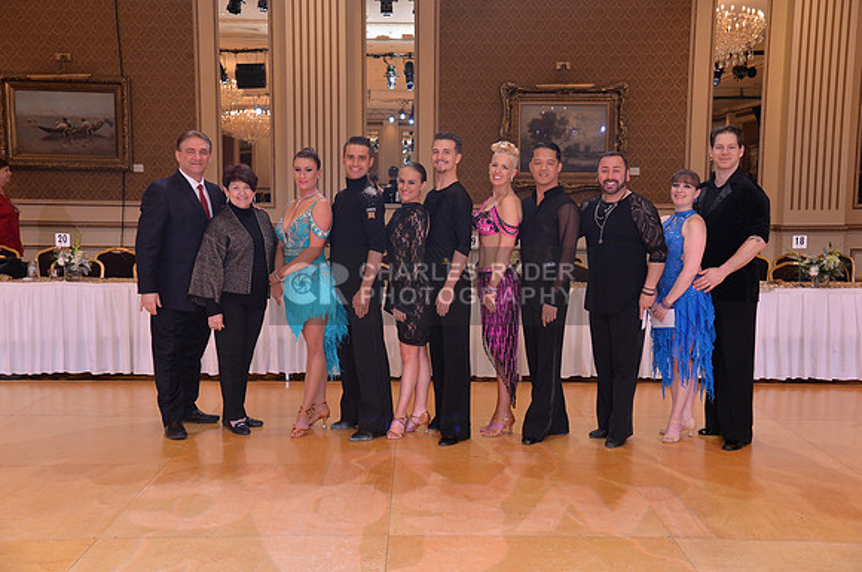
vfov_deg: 29.2
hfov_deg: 42.8
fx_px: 1100
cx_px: 431
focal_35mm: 46
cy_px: 286
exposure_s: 1/250
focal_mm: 46
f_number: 5.6
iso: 1600
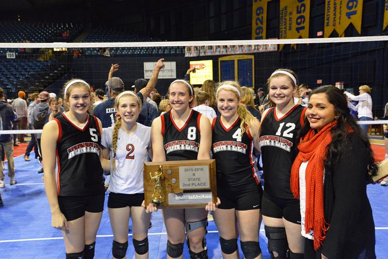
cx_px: 194
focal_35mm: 35
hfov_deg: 54.4
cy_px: 130
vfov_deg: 37.9
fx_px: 377
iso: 6400
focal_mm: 35
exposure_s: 1/200
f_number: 7.1
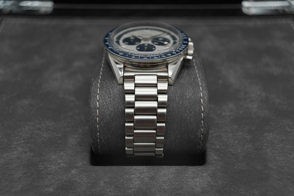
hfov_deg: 54.4
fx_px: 286
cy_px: 98
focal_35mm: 35
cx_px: 147
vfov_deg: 37.9
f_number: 5
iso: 400
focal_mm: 35
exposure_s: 1/250
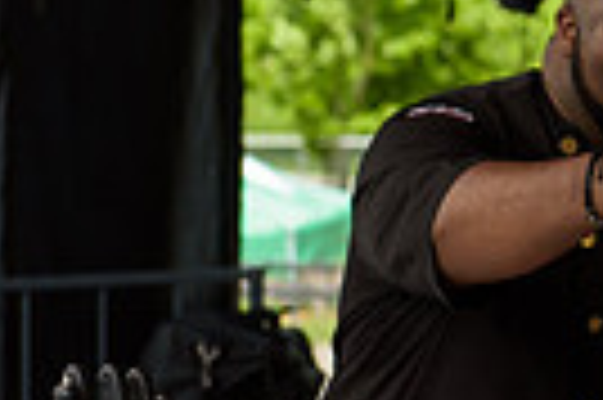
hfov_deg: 7.6
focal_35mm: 269
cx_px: 824
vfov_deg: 5.1
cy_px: 182
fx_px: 4500
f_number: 3.2
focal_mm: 62
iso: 200
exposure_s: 1/1250
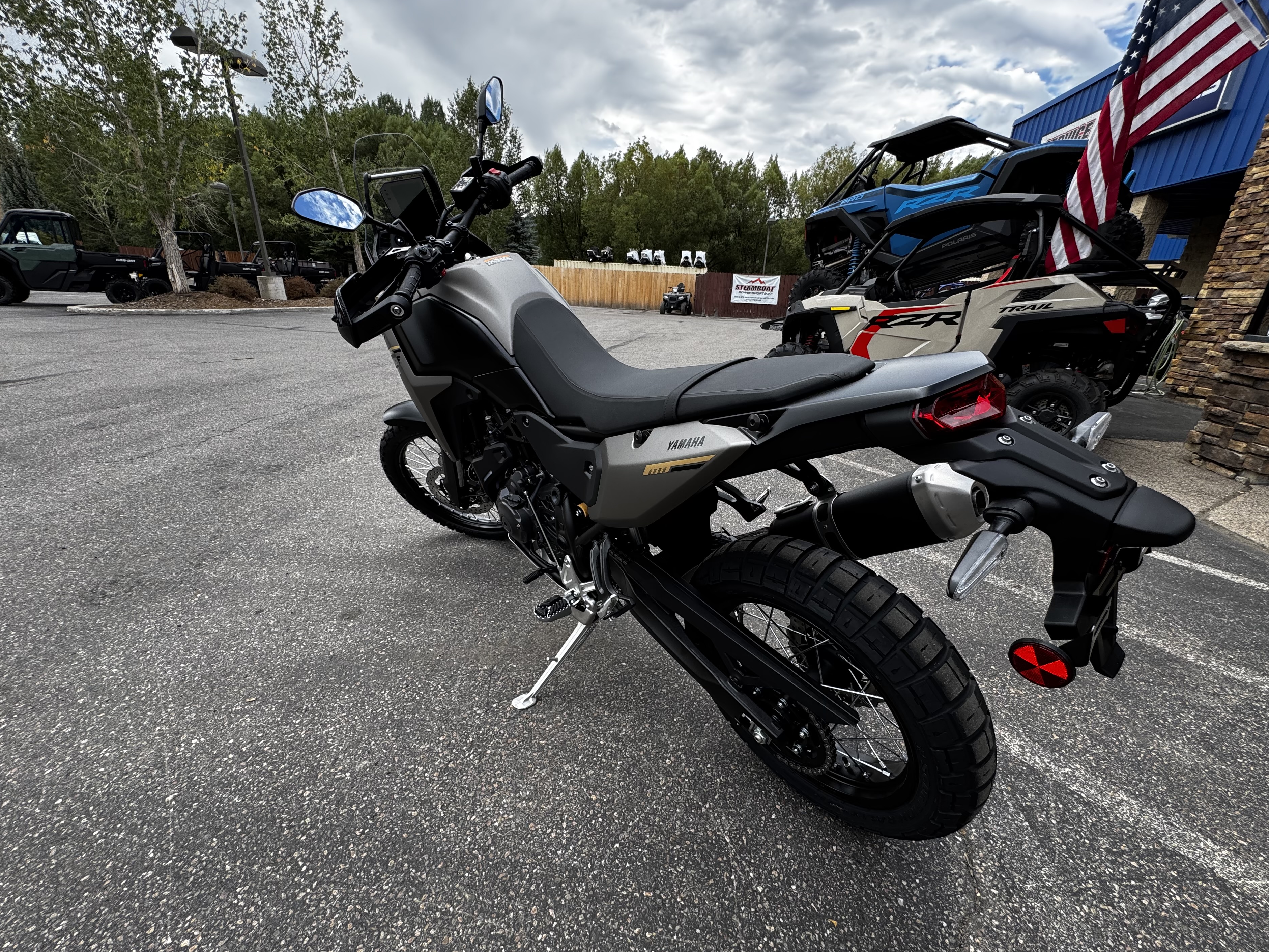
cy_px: 505
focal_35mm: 15
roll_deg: -1.8
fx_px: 550
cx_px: 639
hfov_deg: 98.2
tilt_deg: -23.6
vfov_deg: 81.7
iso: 40
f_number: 2.2
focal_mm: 2.22
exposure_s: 1/248
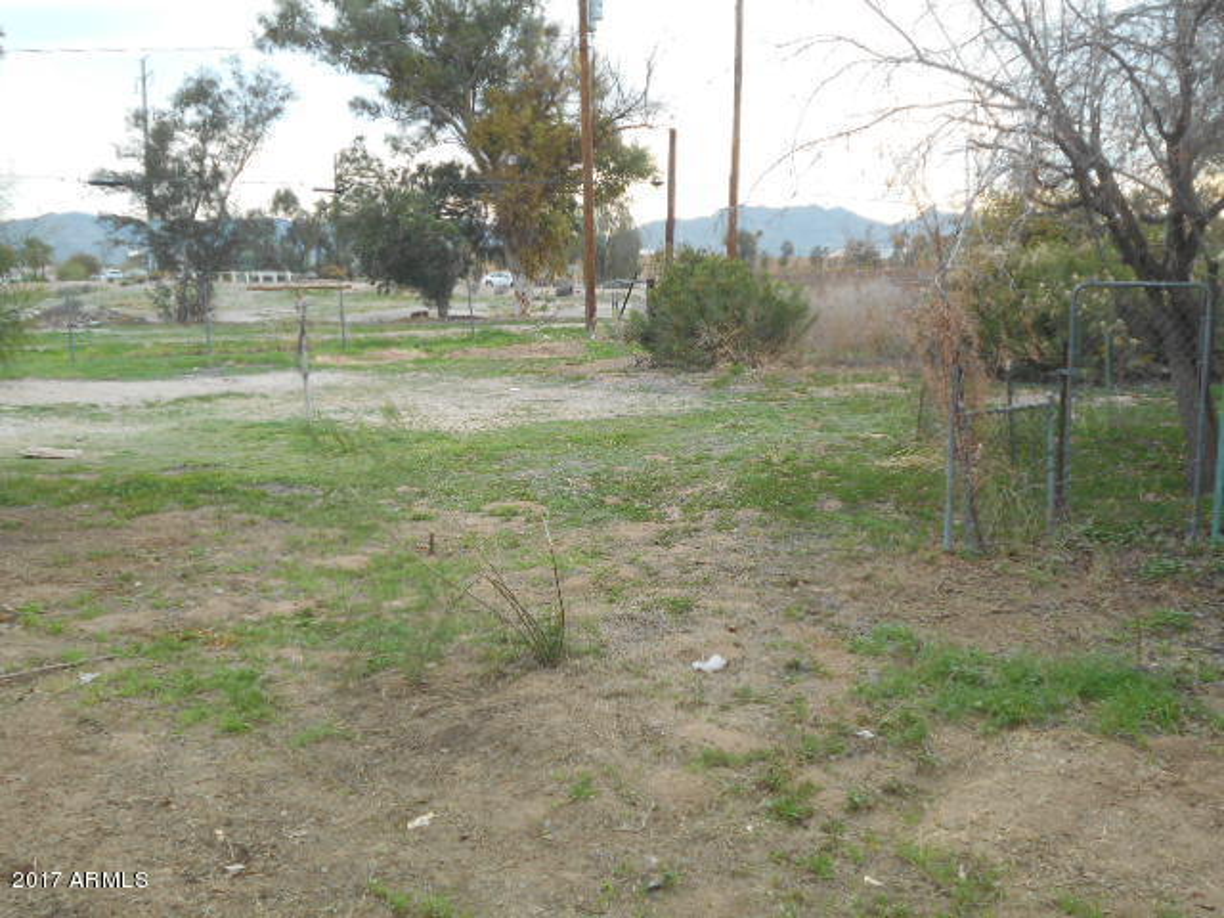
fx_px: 1308
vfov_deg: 38.7
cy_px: 459
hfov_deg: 50.1
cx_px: 612
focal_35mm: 37
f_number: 3.9
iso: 80
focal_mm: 6.7
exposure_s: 1/200
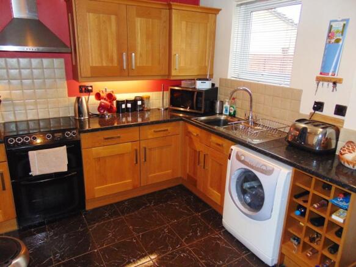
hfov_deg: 69.4
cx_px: 178
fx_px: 257
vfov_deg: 54.9
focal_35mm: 25
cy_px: 134
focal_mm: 4.5
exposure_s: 1/30
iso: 200
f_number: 3
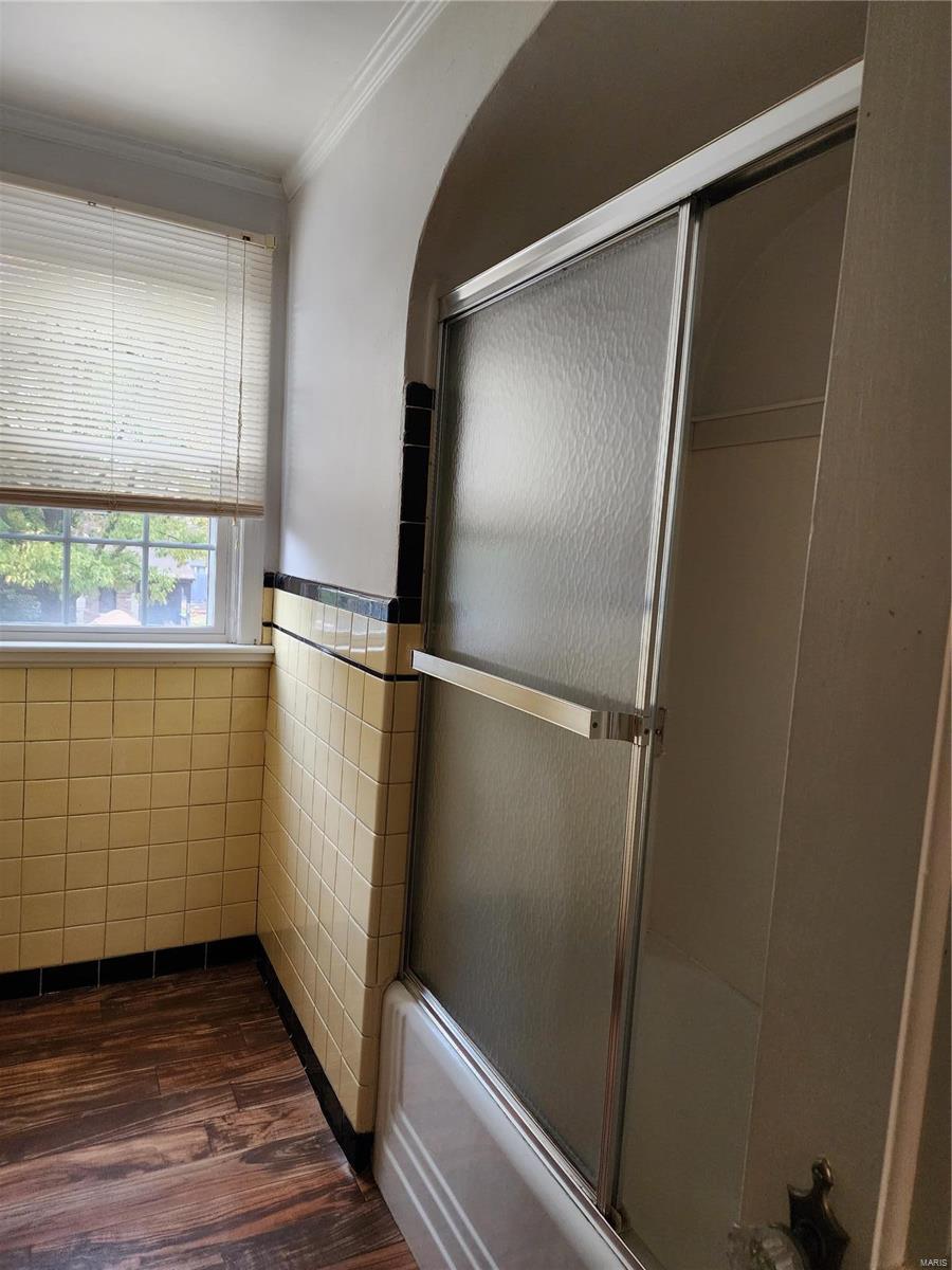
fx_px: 843
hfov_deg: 58.9
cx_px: 476
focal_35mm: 23
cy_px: 635
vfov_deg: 73.9
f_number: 1.8
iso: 320
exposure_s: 1/120
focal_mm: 6.4
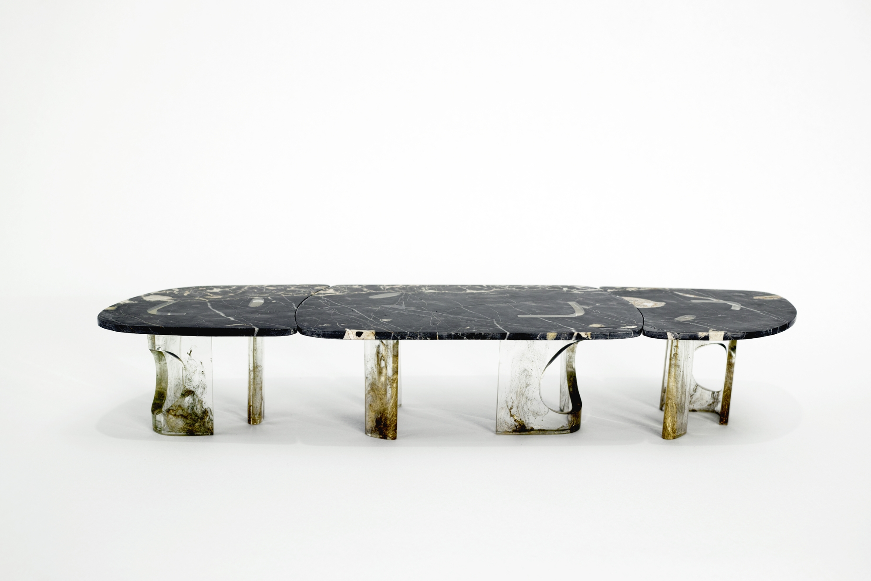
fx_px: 1089
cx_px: 436
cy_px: 290
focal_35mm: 45
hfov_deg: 43.6
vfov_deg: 29.9
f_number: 4
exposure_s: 1/25
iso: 100
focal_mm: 30
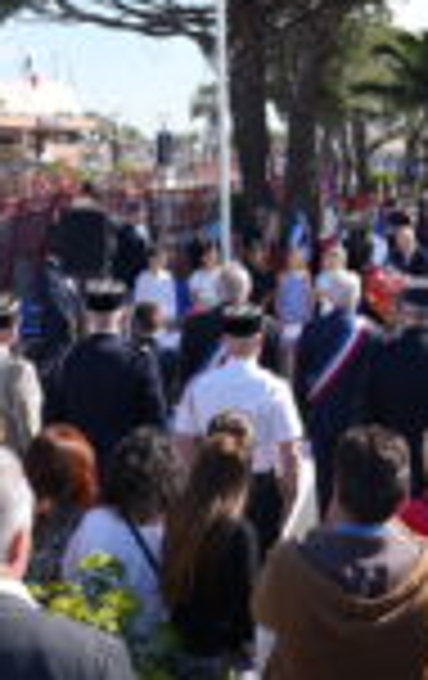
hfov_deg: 19.4
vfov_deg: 30.4
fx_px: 1226
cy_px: 153
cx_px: 392
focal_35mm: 66
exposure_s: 1/250
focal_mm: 24
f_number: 5.6
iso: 100
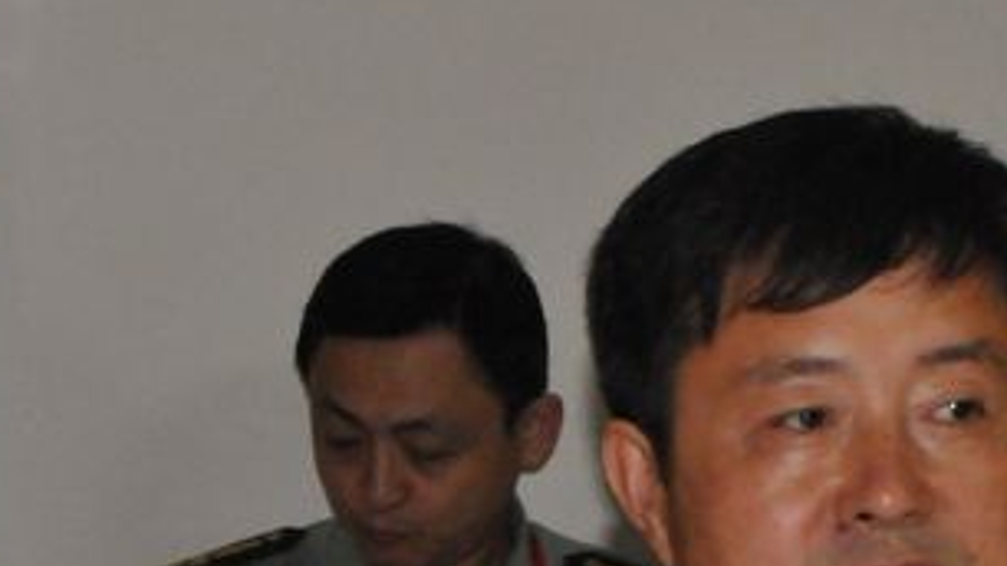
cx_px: 747
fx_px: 6017
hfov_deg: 9.6
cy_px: 782
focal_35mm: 225
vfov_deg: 5.3
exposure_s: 1/60
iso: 3200
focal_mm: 55
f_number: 7.1
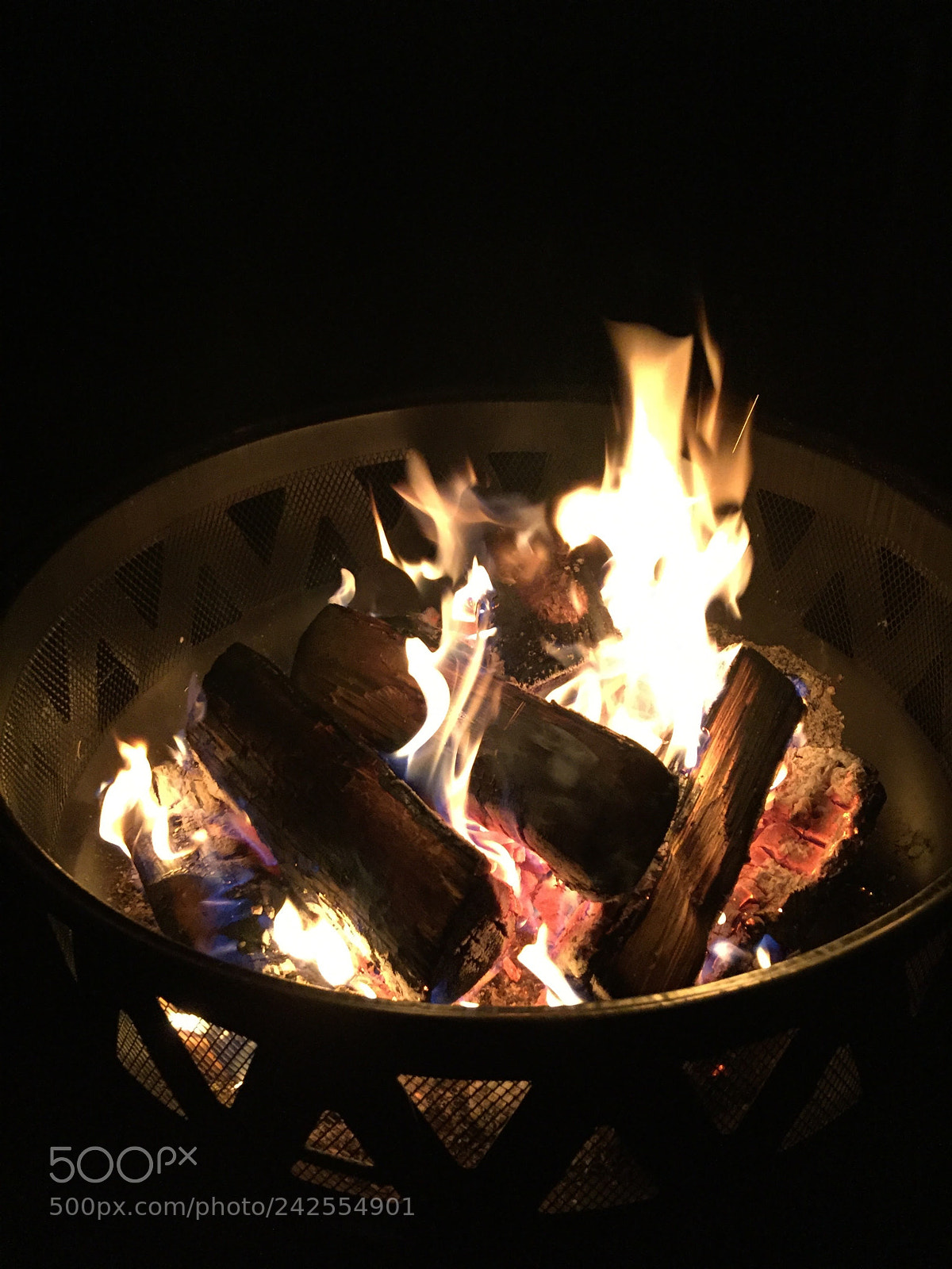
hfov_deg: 48.2
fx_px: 1063
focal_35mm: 29
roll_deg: +1.7
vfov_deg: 61.7
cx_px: 476
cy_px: 634
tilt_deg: -33.6
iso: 250
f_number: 2.2
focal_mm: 4.15
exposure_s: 1/20
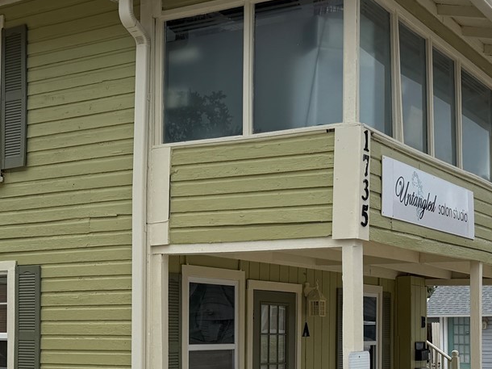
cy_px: 284
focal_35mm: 63
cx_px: 181
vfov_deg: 23.0
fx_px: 895
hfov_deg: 30.6
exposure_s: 1/4167
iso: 80
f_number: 1.78
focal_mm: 6.76
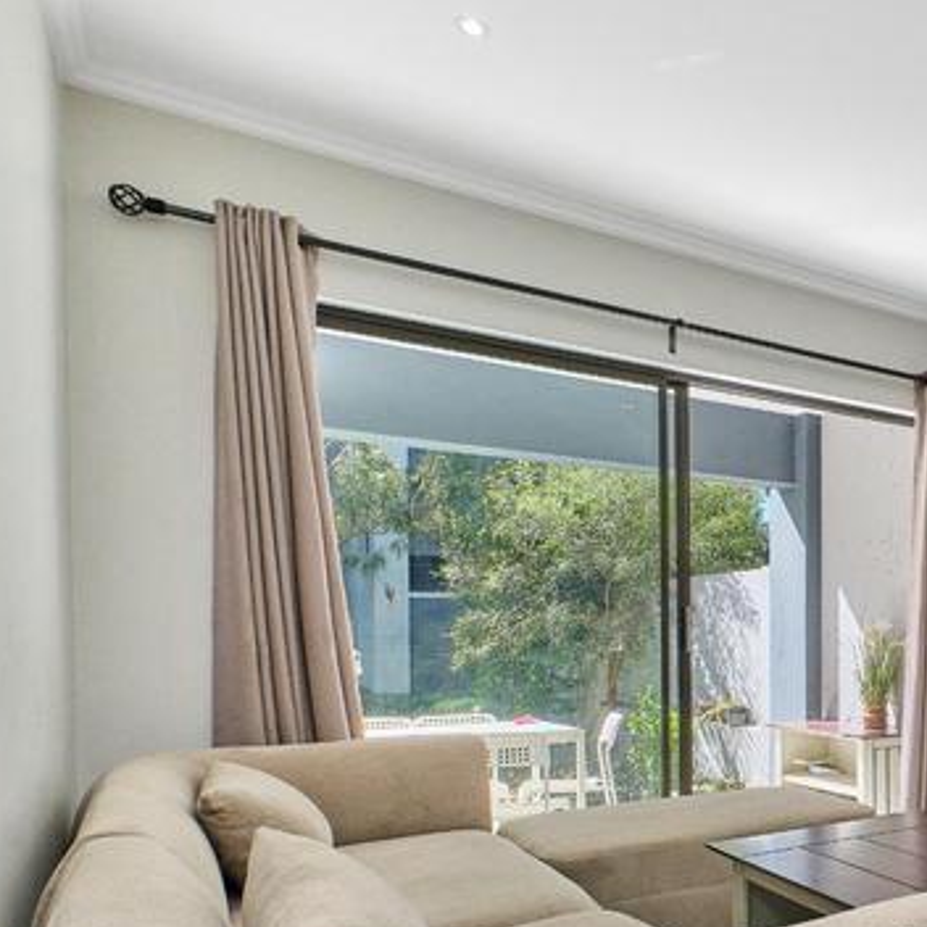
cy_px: 652
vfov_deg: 54.0
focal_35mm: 29
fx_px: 879
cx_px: 1019
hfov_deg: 43.2
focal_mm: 10
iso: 800
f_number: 10
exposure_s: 1/200
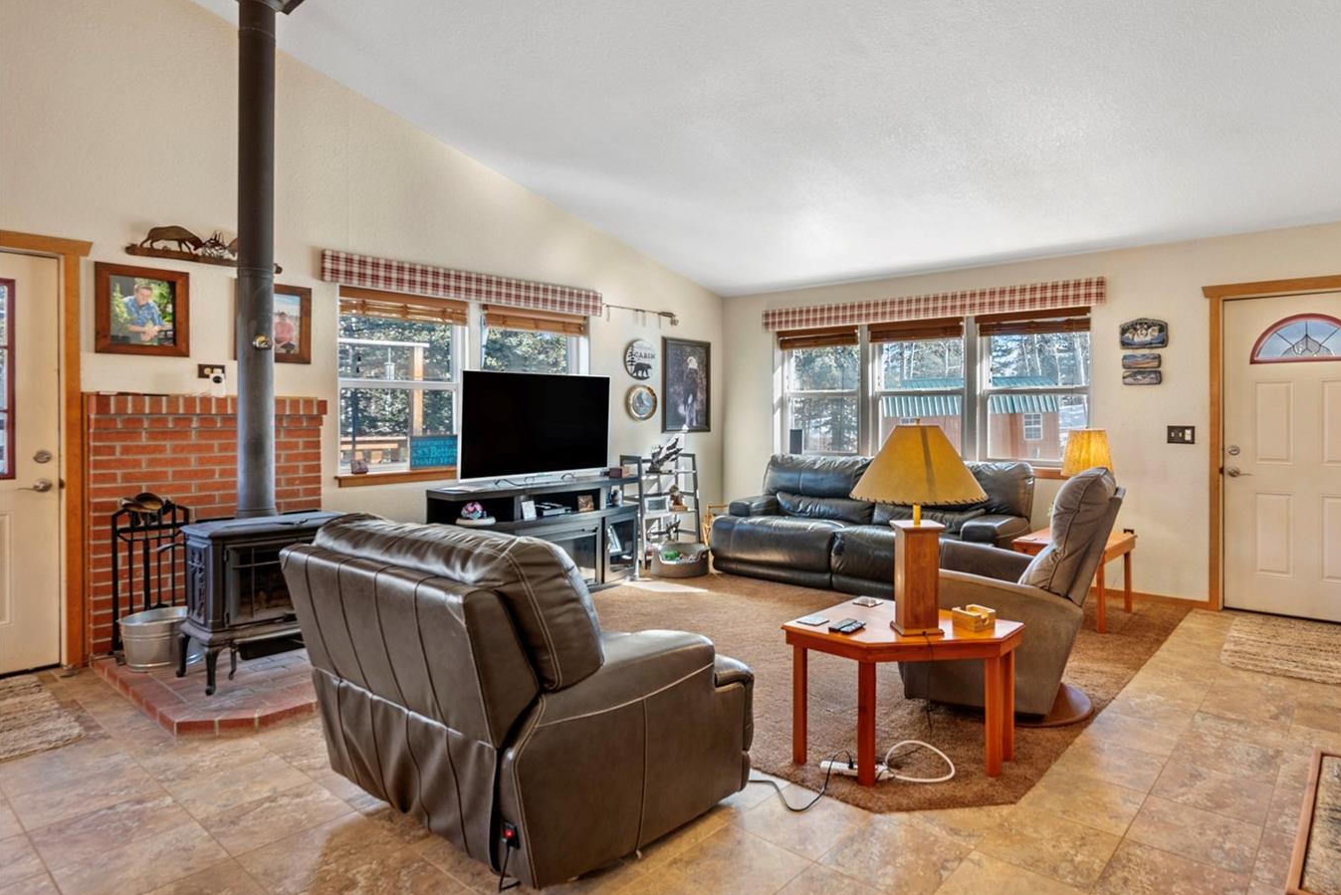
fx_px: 730
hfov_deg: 84.2
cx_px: 794
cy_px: 450
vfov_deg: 63.0
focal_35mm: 20
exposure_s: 2.5
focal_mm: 16.5
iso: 100
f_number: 8
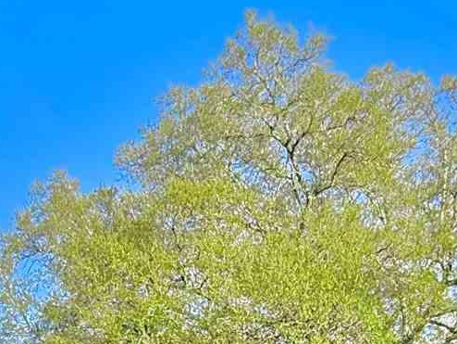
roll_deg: -0.3
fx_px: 766
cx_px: 134
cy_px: 570
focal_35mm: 58
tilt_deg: +0.6
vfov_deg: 20.2
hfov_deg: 32.8
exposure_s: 1/686
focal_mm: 2.22
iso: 50
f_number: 2.2
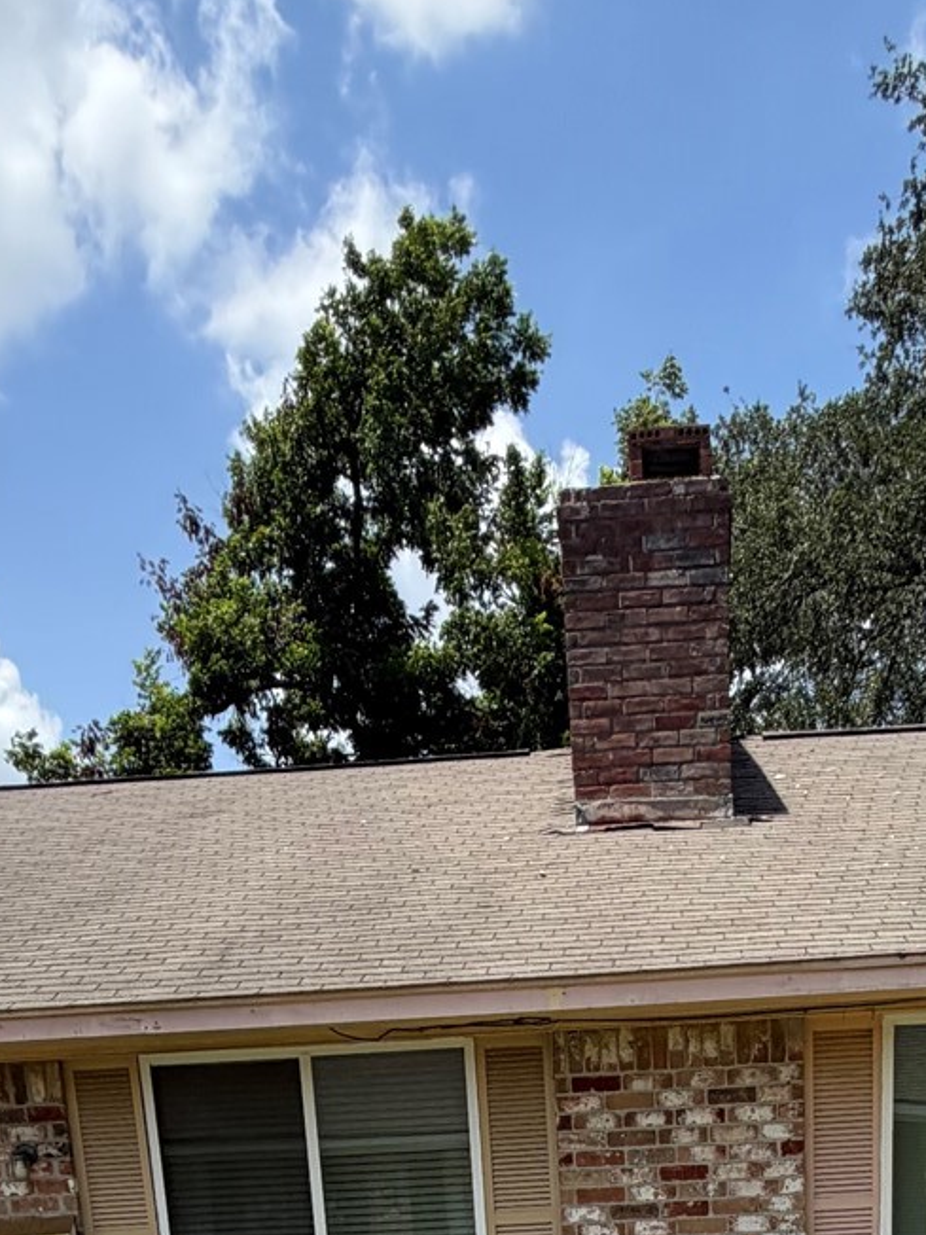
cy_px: 1688
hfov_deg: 32.7
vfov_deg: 31.0
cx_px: 583
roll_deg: +3.2
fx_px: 1569
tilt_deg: -17.1
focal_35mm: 44
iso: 25
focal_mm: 2.22
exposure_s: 1/770
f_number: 2.2
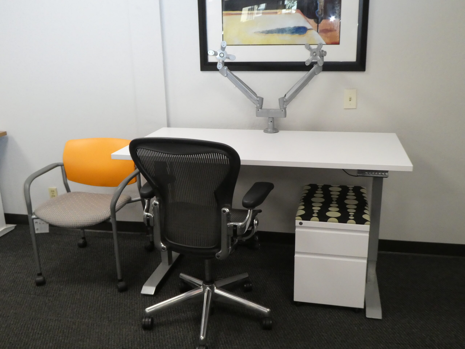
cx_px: 232
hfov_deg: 55.4
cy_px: 174
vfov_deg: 42.9
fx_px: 443
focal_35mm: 33
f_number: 3.6
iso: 1000
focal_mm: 5.8
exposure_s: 1/60
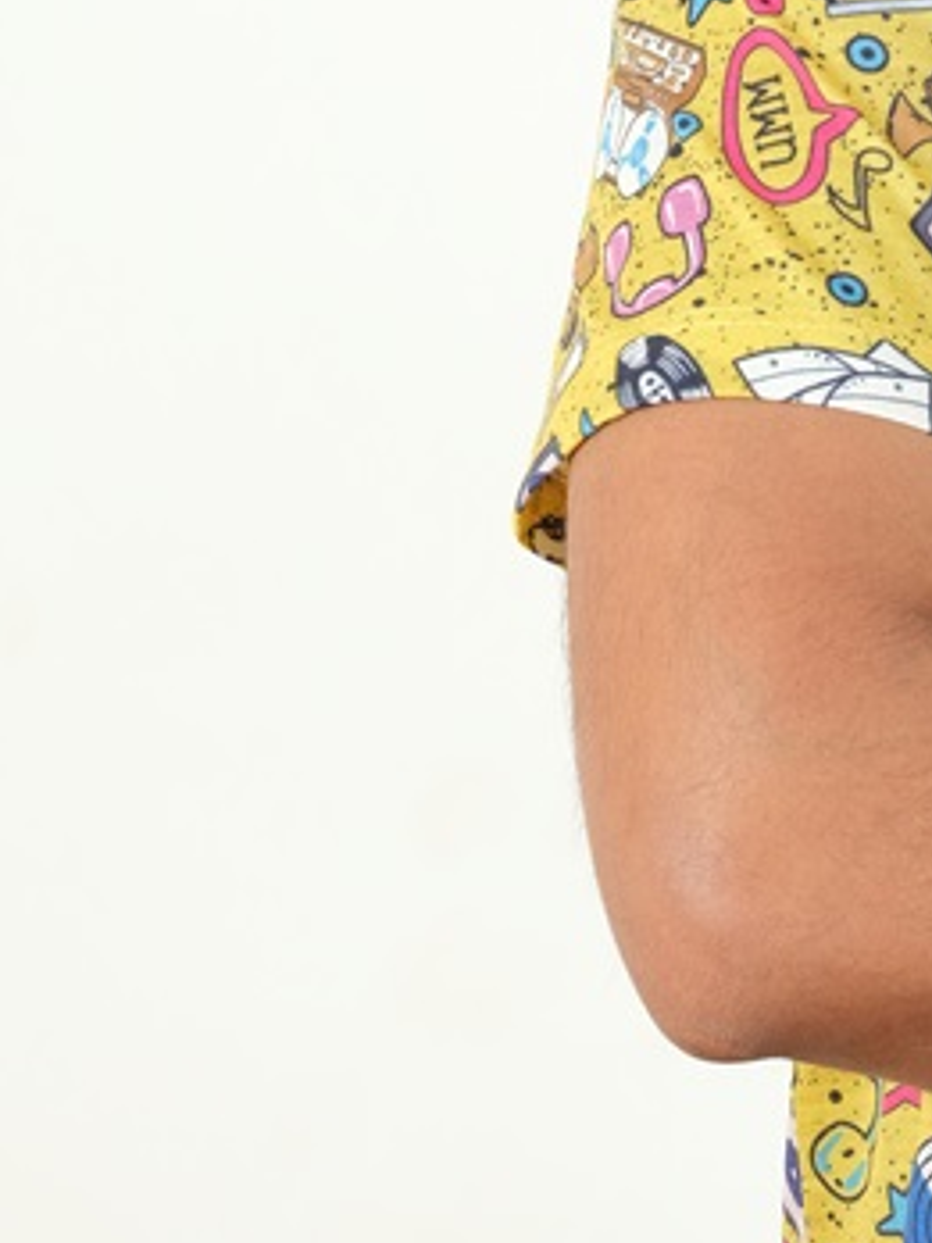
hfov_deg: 4.1
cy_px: 123
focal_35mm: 364
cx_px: 1553
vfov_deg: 5.4
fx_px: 13067
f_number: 10
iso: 200
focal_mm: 120
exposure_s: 1/125
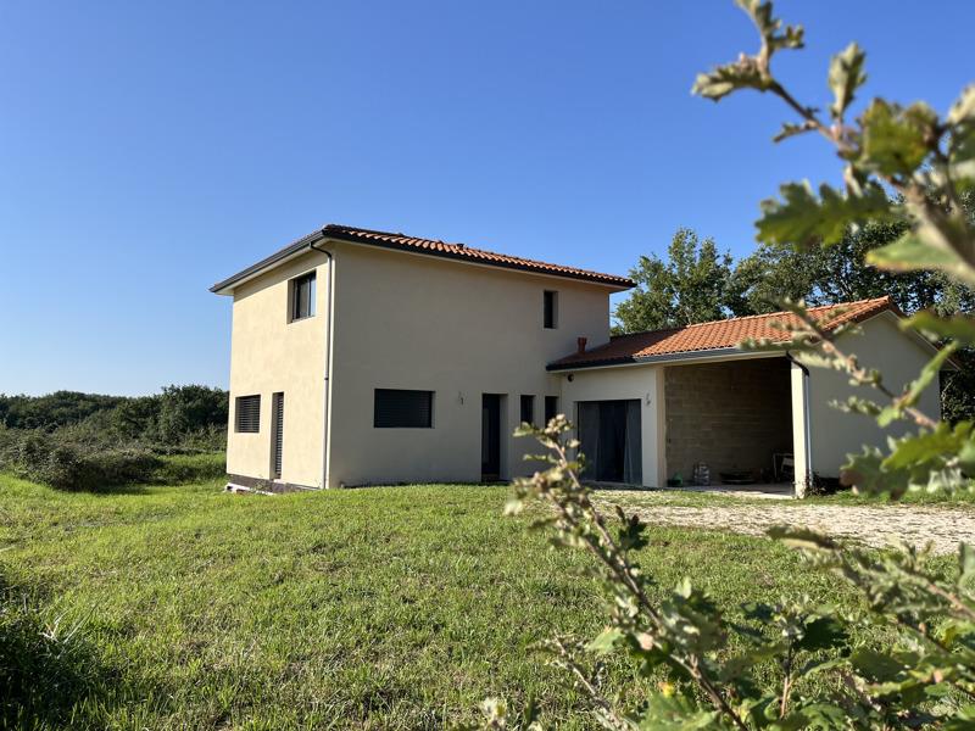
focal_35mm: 26
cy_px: 366
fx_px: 732
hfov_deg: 67.3
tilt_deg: +5.9
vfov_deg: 53.1
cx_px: 488
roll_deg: +0.2
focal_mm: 5.1
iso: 50
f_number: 1.6
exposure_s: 1/3049
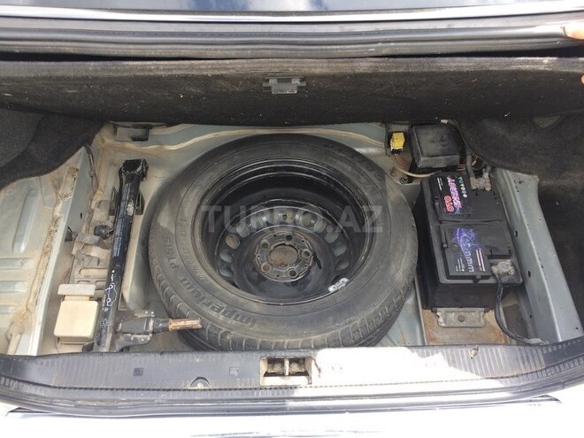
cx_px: 292
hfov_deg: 61.7
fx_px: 489
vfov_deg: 48.2
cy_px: 219
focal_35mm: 29
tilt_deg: -57.2
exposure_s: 1/128
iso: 32
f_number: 2.2
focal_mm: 4.15
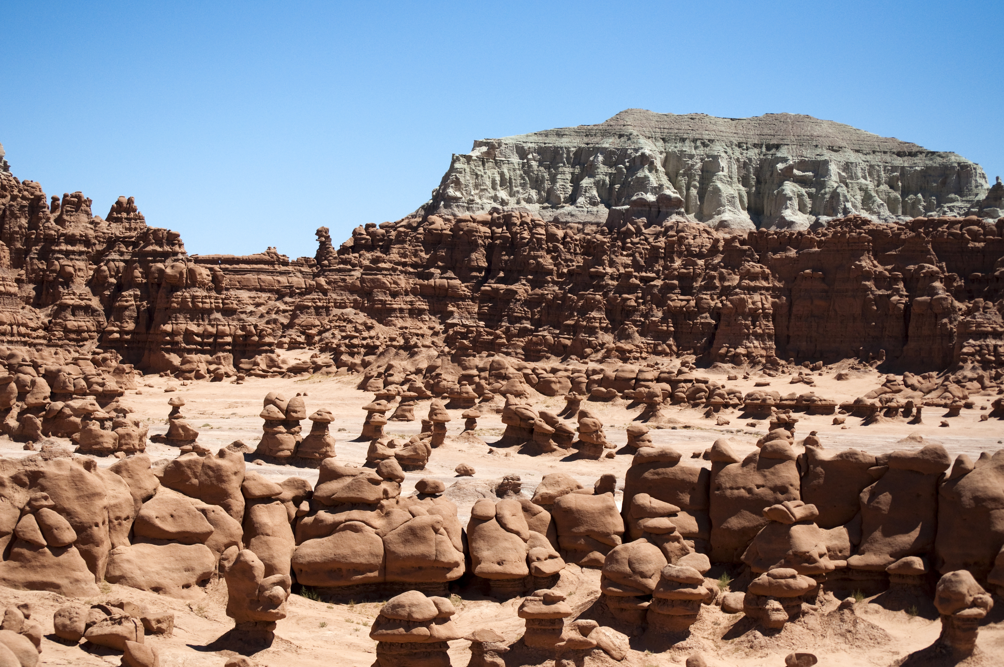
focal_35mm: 82
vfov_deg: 16.5
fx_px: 2298
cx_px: 502
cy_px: 334
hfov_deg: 24.6
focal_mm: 55
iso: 200
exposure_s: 1/4000
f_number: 6.3
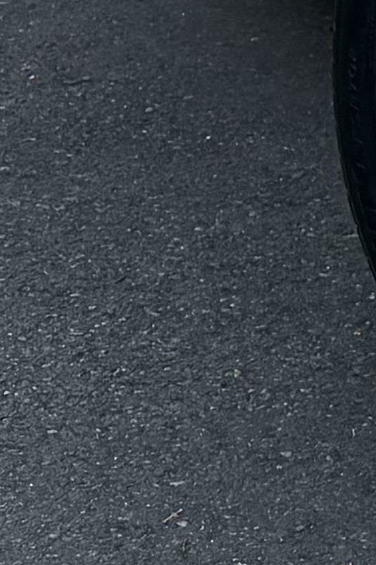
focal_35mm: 178
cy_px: -515
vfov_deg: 10.7
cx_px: 1385
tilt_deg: -4.4
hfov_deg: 6.5
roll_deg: -0.1
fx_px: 2788
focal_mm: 6.76
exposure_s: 1/189
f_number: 1.78
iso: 125
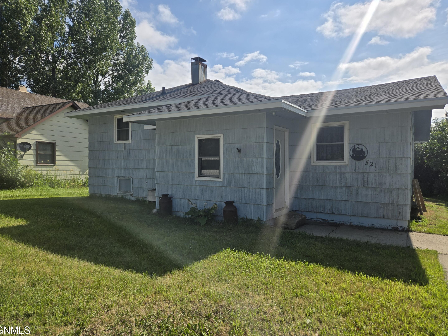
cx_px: 228
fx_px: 311
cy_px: 171
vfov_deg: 56.8
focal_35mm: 24
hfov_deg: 71.6
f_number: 1.8
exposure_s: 1/4364
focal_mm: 5.4
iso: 25
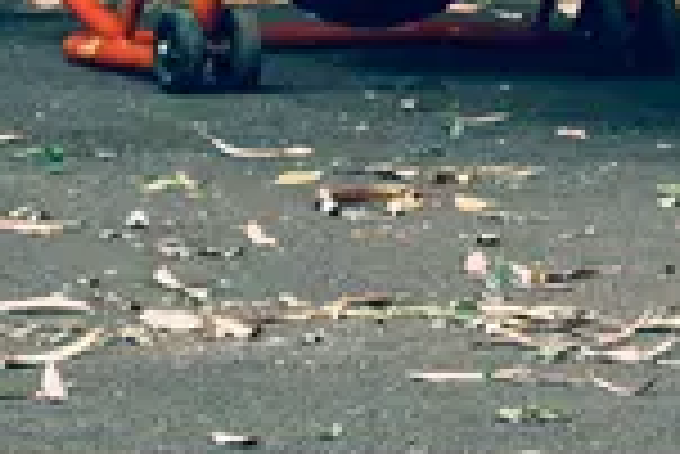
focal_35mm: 507
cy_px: -1011
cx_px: 2441
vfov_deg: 2.7
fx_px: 9586
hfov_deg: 3.9
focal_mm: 42.7
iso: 200
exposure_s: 1/200
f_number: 4.5
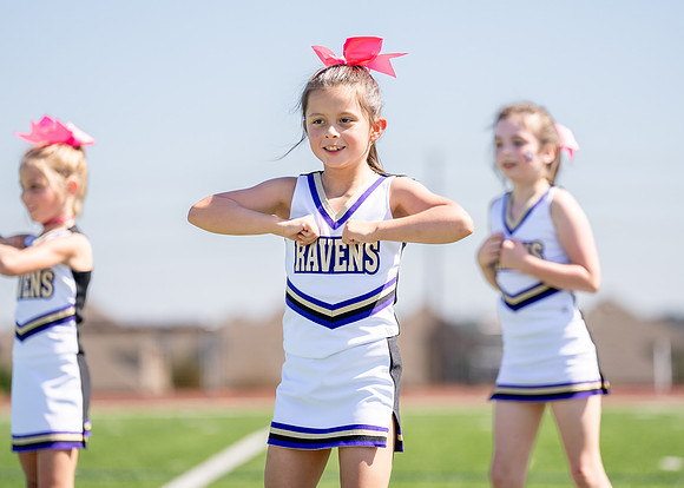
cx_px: 359
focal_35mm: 174
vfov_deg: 8.3
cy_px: 241
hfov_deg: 11.6
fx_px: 3375
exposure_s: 1/2500
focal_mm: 154
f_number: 2.8
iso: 200
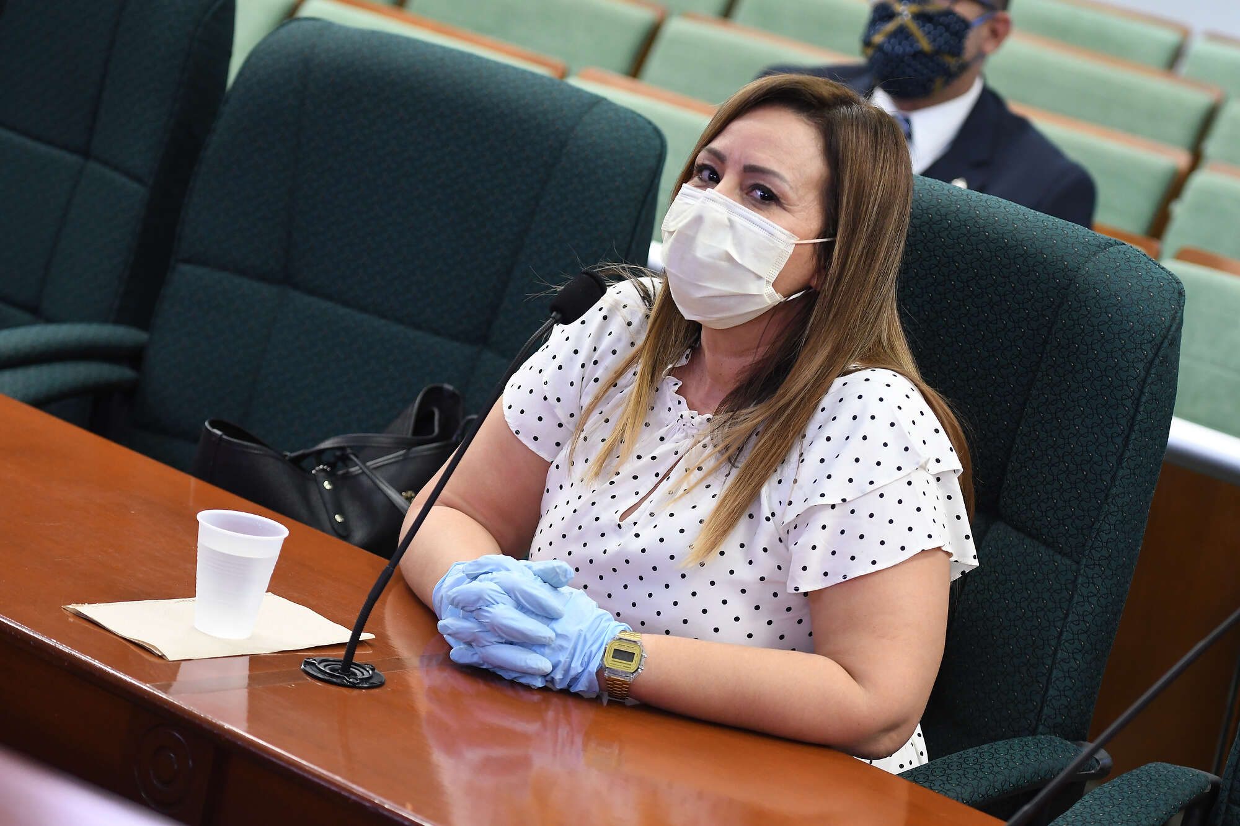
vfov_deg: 11.1
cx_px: 620
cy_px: 413
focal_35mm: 123
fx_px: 4235
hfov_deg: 16.7
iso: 1600
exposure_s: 1/250
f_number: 2.8
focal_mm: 82
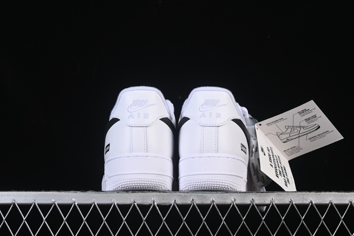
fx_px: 737
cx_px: 177
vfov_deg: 18.2
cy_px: 118
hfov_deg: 27.0
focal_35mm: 75
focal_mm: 50
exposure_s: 1/100
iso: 160
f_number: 8
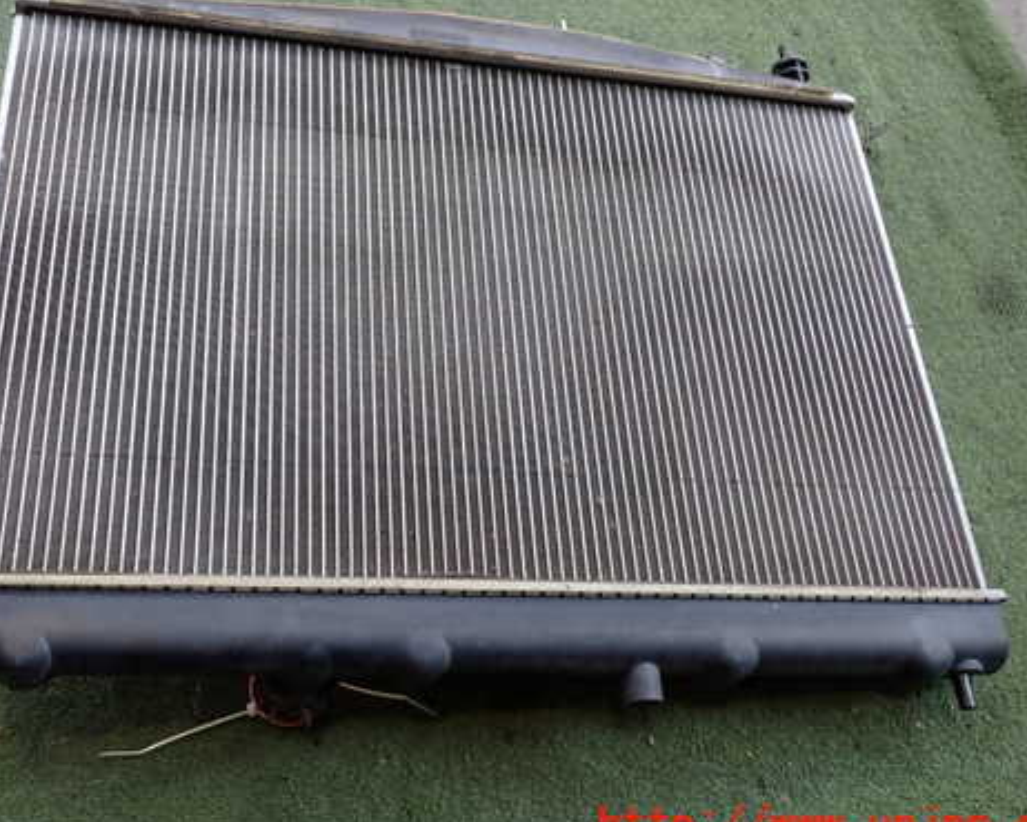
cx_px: 433
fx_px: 1156
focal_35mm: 38
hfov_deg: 47.8
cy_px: 355
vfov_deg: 39.1
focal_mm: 5.4
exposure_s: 1/125
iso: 200
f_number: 2.3
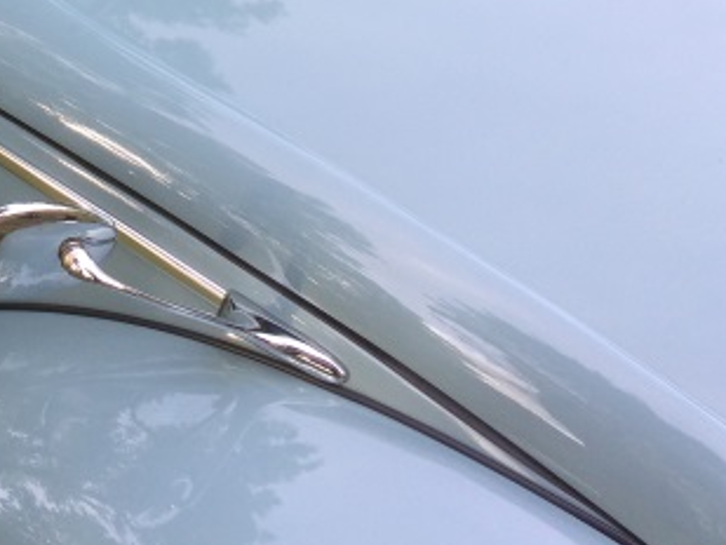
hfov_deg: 24.3
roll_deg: +3.7
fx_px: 1574
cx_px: -70
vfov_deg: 18.4
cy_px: -143
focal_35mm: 75
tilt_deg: -32.8
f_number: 2.2
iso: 32
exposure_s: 1/109
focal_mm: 4.15
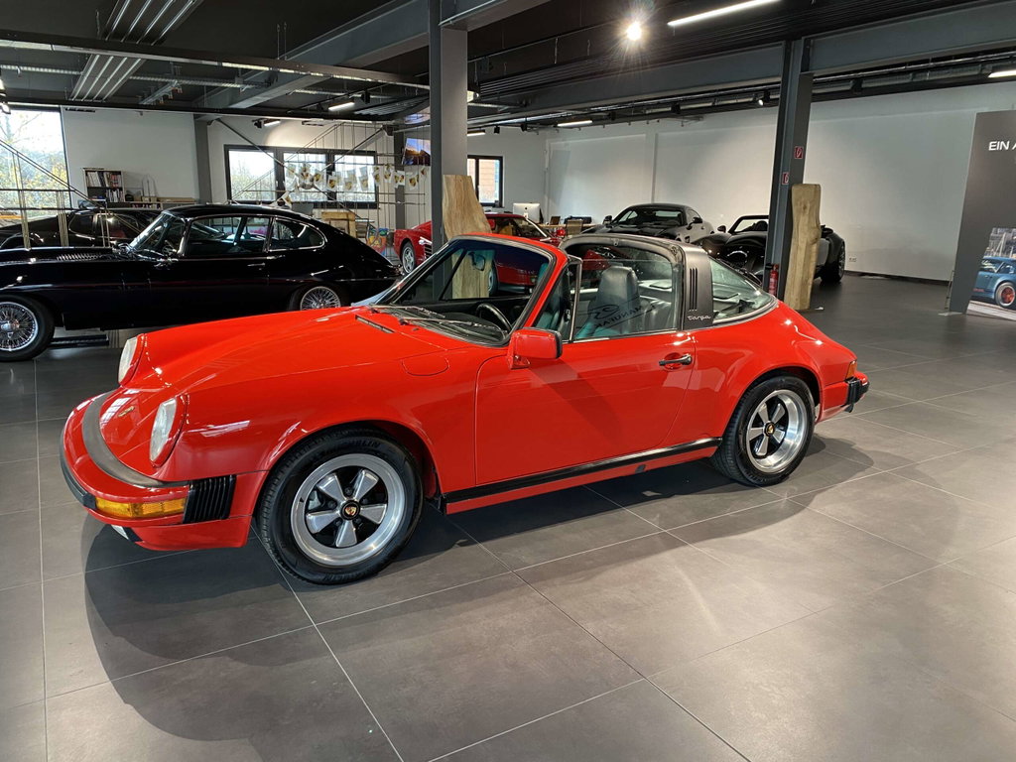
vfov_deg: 53.1
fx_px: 763
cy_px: 381
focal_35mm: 26
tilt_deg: -13.8
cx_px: 508
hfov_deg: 67.3
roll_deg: -0.7
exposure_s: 1/50
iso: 125
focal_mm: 4.25
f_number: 1.8
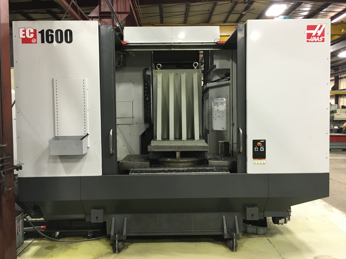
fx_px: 290
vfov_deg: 48.2
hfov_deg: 61.7
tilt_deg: -2.9
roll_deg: +0.2
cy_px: 130
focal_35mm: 29
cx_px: 173
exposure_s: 1/30
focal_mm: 4.15
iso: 160
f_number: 2.2
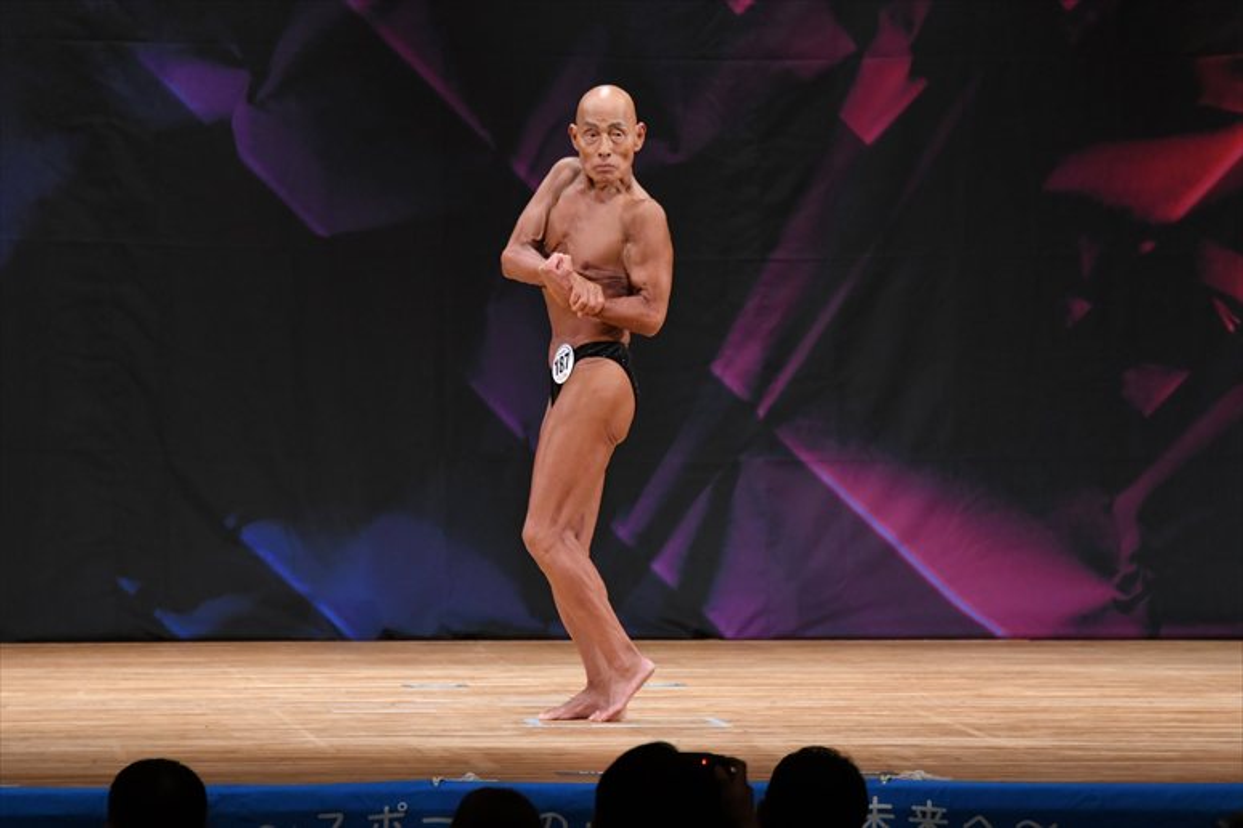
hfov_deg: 8.1
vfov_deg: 5.4
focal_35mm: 255
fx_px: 8800
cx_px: 622
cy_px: 414
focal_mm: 170
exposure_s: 1/400
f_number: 5.6
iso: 2500
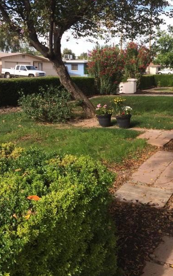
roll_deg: +2.2
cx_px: 112
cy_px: 129
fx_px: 294
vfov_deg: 50.4
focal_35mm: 39
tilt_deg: -9.9
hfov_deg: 32.6
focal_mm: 4.15
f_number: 2.2
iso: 32
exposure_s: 1/733
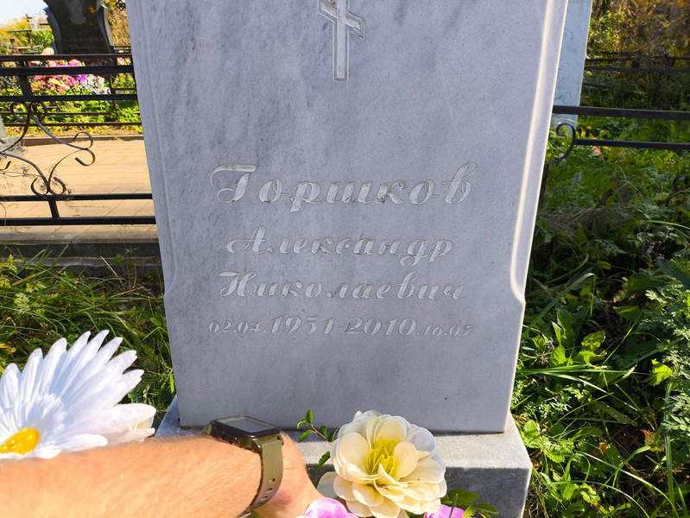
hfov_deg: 69.4
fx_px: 499
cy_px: 259
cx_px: 345
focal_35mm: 25
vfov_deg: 54.9
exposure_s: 1/642
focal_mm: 4.71
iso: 50
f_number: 1.7
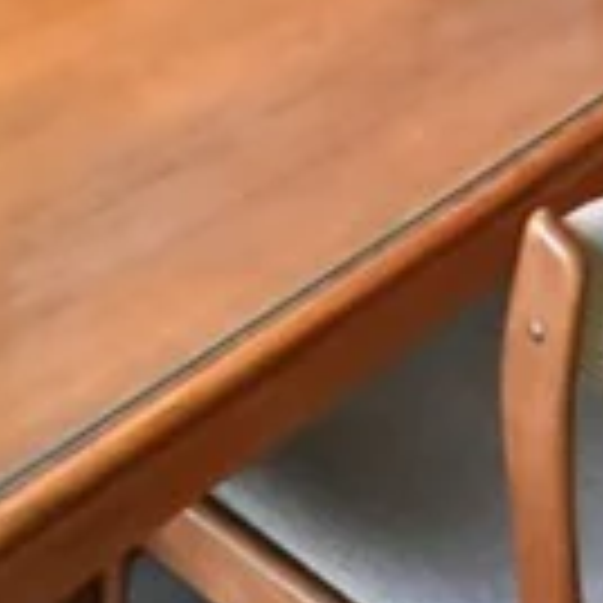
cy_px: -655
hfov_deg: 19.1
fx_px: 1793
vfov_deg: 15.0
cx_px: 279
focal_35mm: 91
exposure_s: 1/60
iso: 12800
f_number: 14
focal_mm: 14
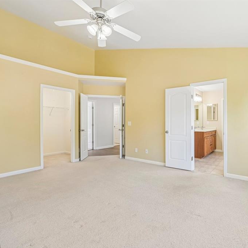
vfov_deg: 80.7
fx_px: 146
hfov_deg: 78.4
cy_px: 124
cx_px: 163
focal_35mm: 18
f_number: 9
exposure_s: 1/15
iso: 200
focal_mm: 14
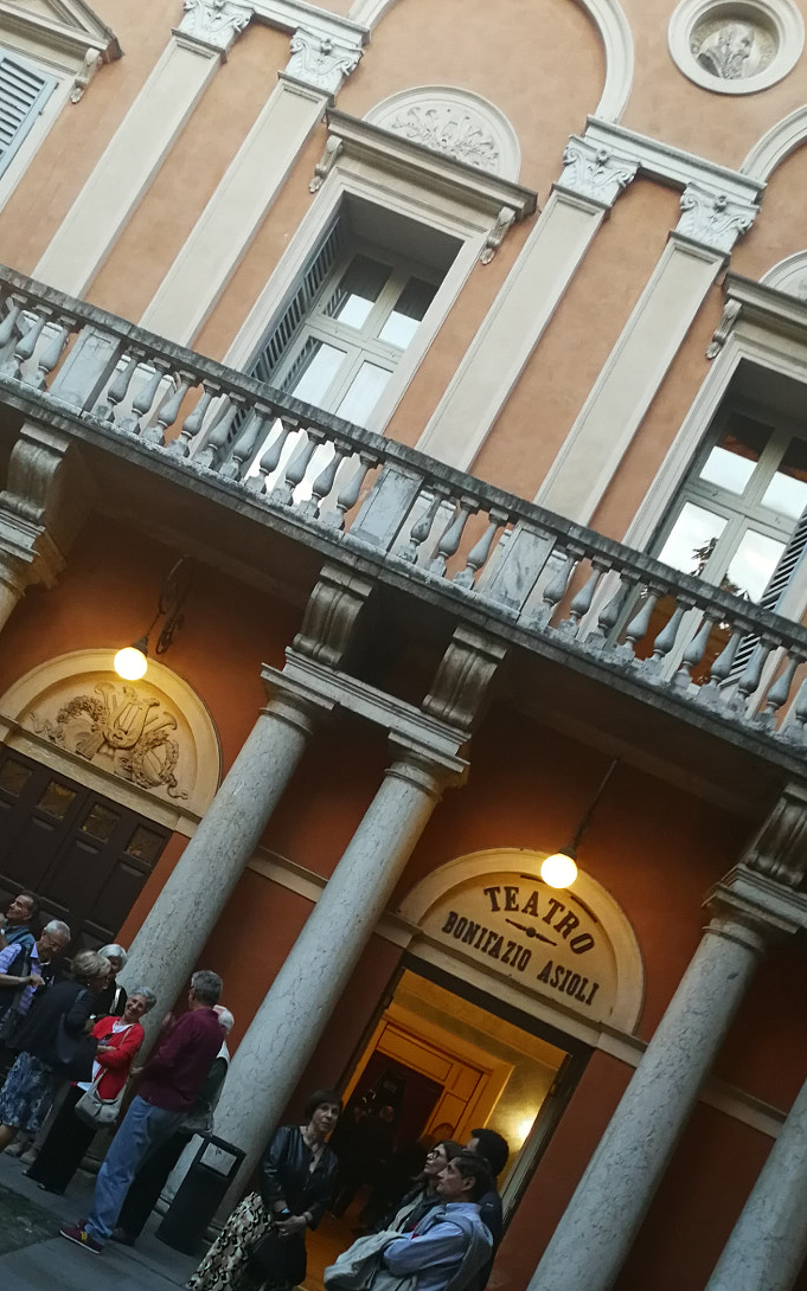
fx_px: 1478
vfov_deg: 46.7
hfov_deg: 30.4
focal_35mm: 42
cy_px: 814
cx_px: 293
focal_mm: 3.95
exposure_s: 1/33.3
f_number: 2.2
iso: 250
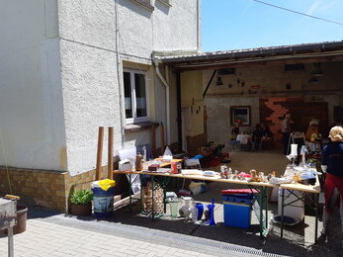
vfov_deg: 46.8
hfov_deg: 59.8
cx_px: 192
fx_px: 297
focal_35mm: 30
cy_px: 126
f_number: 1.7
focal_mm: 3.93
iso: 40
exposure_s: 1/1460
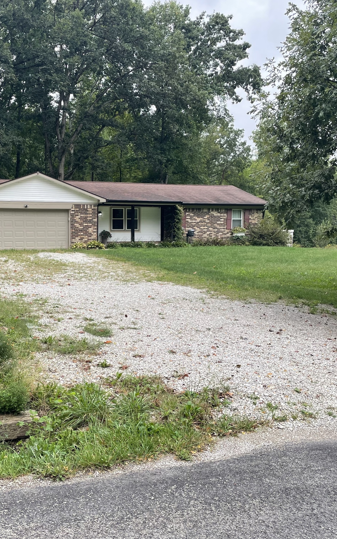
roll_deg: +0.2
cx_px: 89
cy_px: 268
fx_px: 544
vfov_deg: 52.7
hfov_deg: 33.8
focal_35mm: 37
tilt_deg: -4.6
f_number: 1.6
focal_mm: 4.2
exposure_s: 1/561
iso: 32
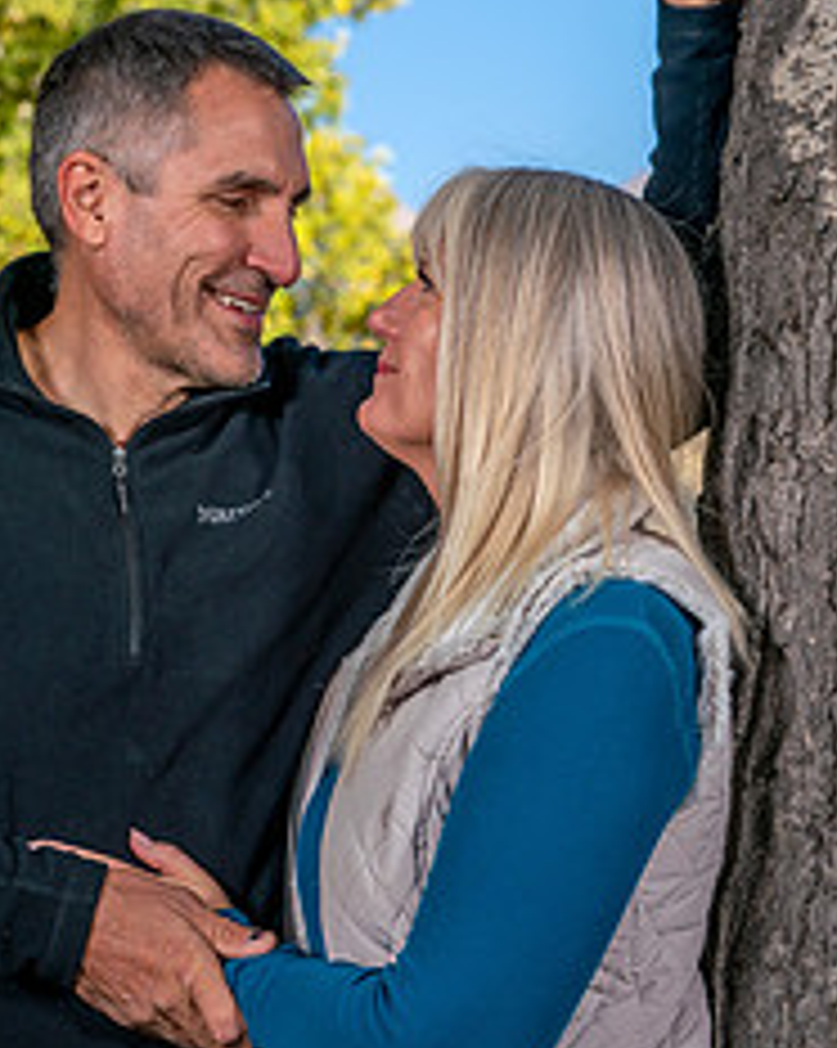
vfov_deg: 16.4
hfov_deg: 13.2
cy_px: 533
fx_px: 3628
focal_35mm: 117
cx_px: 351
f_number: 4.5
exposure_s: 1/640
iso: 160
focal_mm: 50
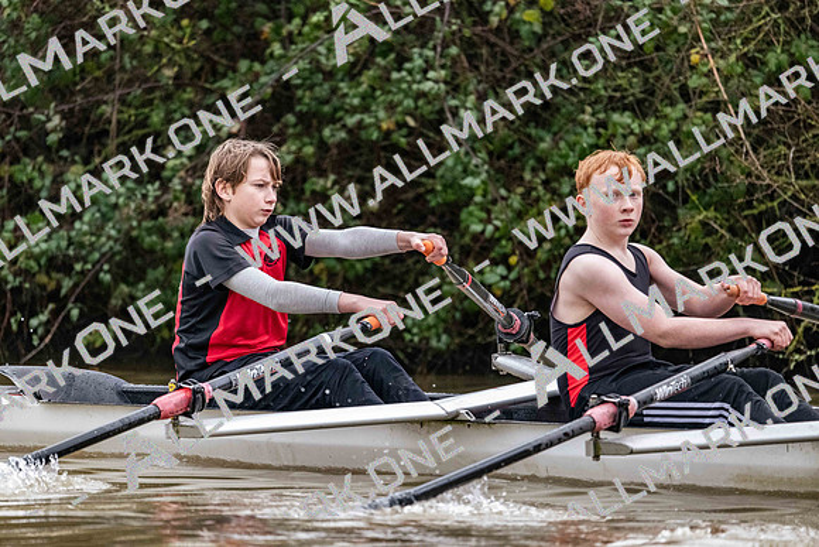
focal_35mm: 400
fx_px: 9102
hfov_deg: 5.2
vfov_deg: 3.4
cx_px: 410
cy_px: 274
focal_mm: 400
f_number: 4.5
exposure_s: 1/1600
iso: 5600
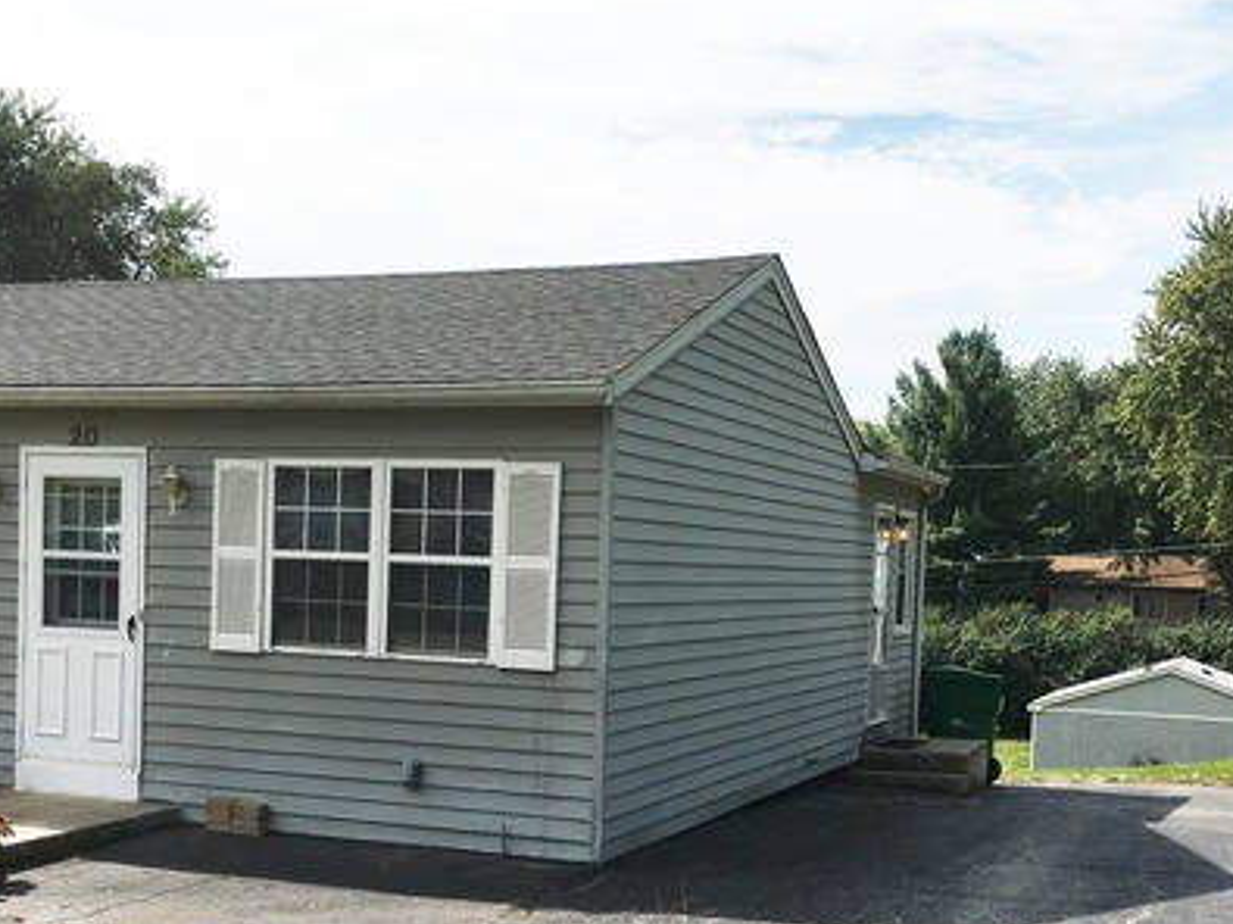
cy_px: 662
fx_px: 1674
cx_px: 568
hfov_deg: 40.4
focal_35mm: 47
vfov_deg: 30.5
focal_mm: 4.15
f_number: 2.2
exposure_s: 1/2564
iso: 25
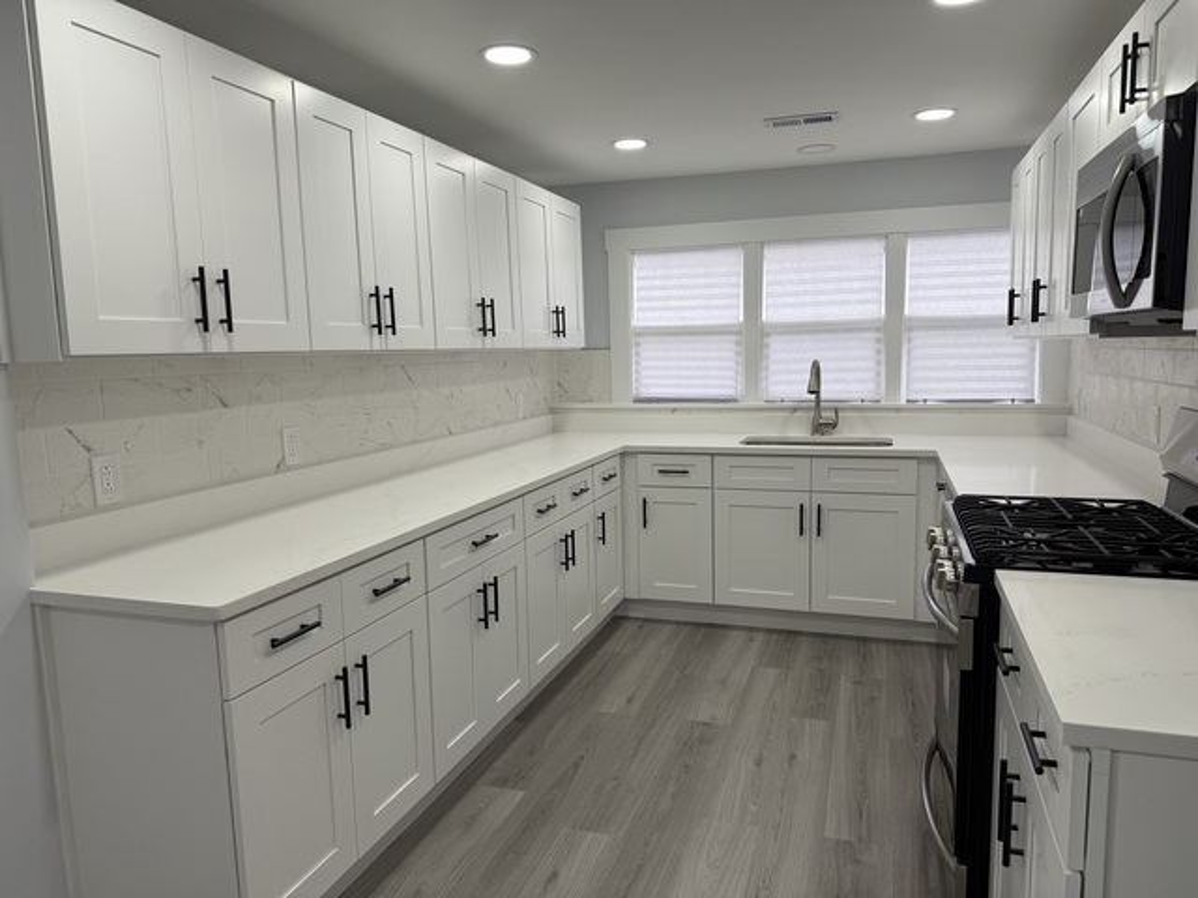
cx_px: 599
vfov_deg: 56.8
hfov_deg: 71.6
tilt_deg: -5.9
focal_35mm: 24
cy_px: 449
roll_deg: +1.3
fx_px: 831
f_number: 1.78
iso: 64
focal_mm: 6.76
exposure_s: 1/200
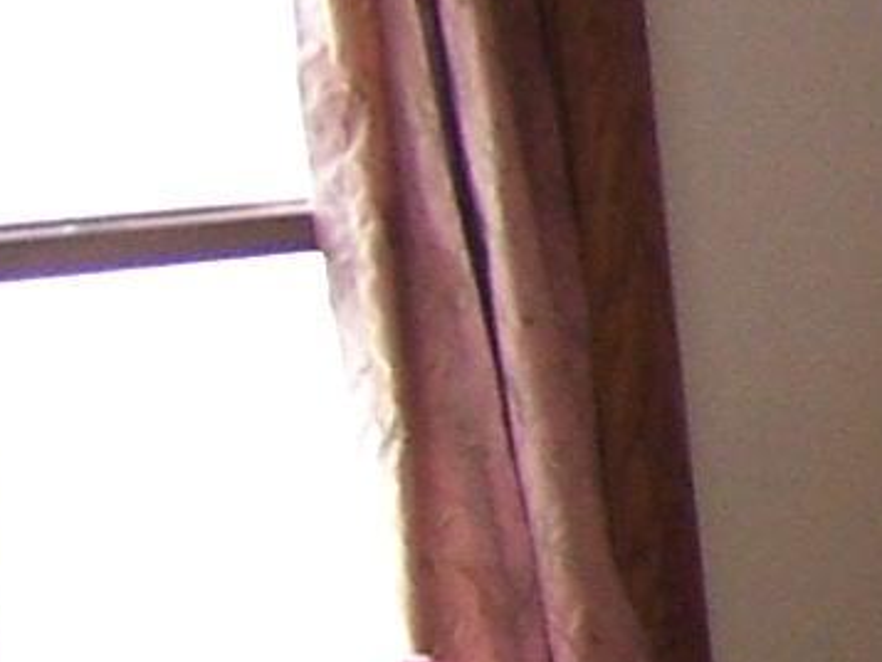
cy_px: 343
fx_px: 4231
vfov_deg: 8.9
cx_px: 2945
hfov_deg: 8.8
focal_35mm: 166
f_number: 2.8
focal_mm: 3.8
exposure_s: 1/30
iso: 80
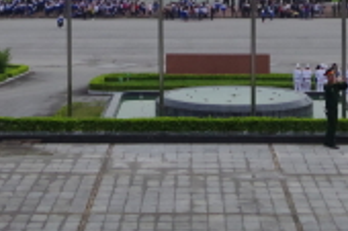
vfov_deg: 9.7
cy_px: -123
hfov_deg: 15.1
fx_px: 1313
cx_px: 158
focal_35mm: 136
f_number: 10
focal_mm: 28
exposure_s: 1/1250
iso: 1600
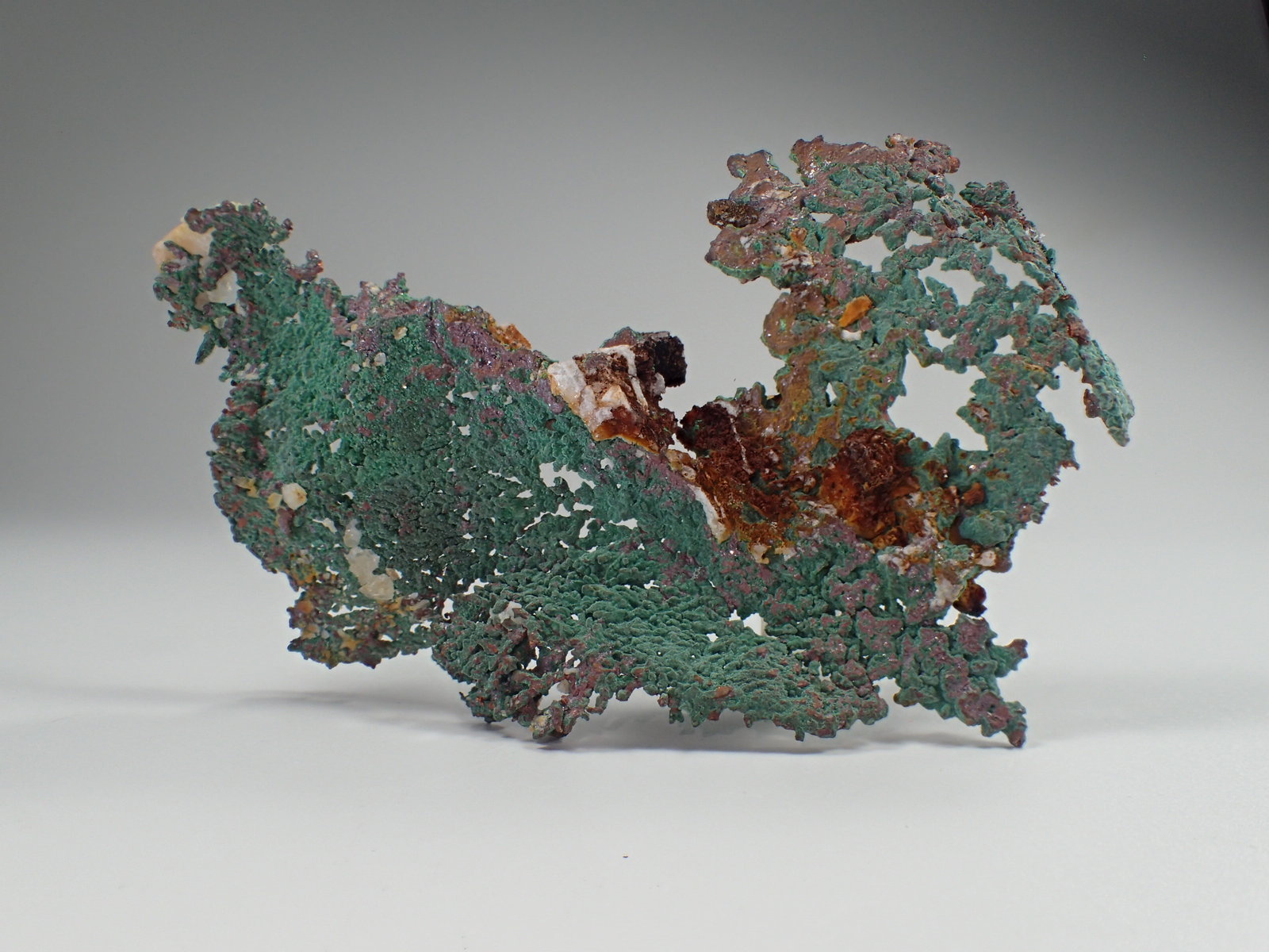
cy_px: 476
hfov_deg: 60.0
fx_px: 1100
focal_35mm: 30
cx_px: 634
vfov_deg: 46.8
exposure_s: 1/160
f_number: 3.2
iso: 100
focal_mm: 5.5
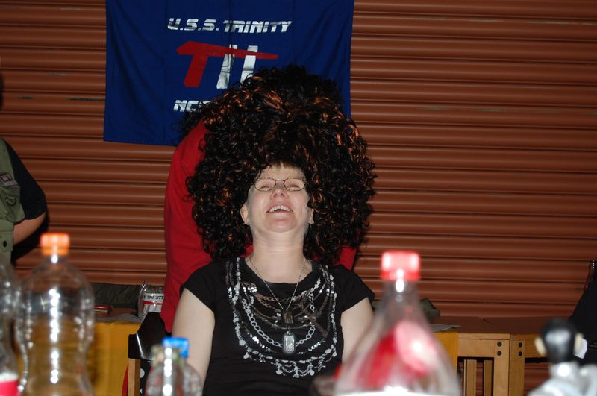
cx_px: 298
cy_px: 198
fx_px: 1366
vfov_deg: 16.5
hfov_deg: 24.7
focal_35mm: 82
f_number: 5.6
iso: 400
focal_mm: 55
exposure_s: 1/60
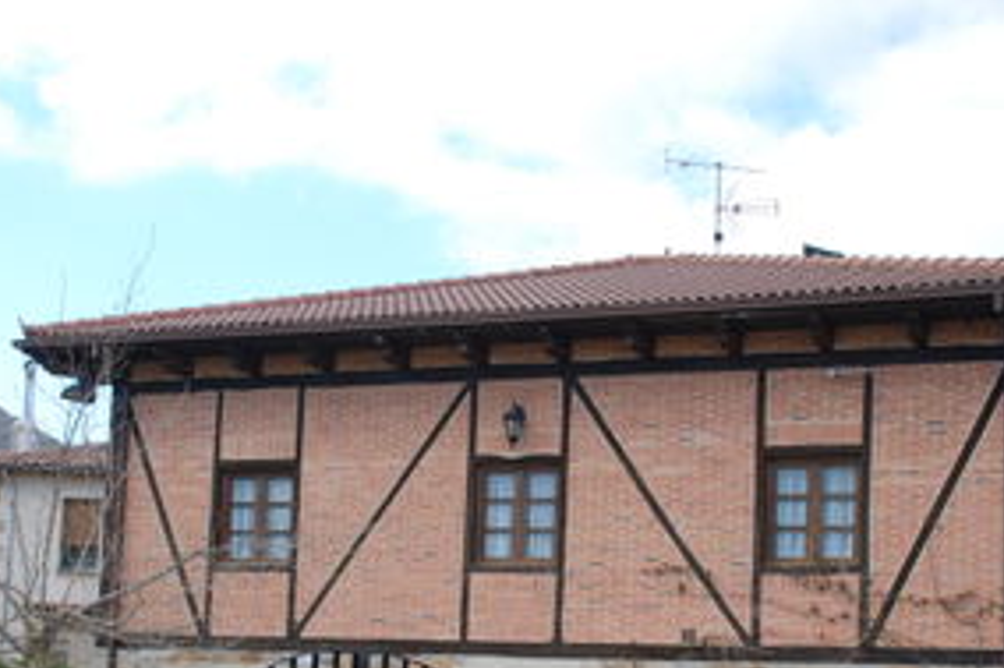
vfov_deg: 20.4
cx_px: 410
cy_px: 537
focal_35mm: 66
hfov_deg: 30.5
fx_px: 1840
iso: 100
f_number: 5.6
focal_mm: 26
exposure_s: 1/125
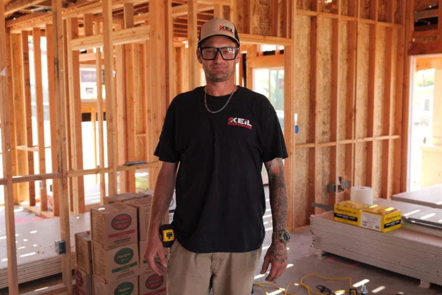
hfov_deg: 49.6
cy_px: 148
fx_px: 479
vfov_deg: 34.2
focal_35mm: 39
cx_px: 221
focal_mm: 39
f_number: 4.5
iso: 640
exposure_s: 1/60
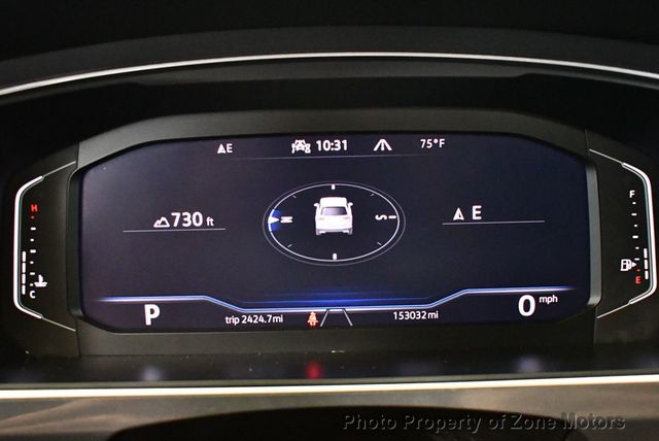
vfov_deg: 32.0
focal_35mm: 42
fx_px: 770
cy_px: 220
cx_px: 330
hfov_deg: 46.4
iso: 9000
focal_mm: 21
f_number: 3.8
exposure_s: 1/60
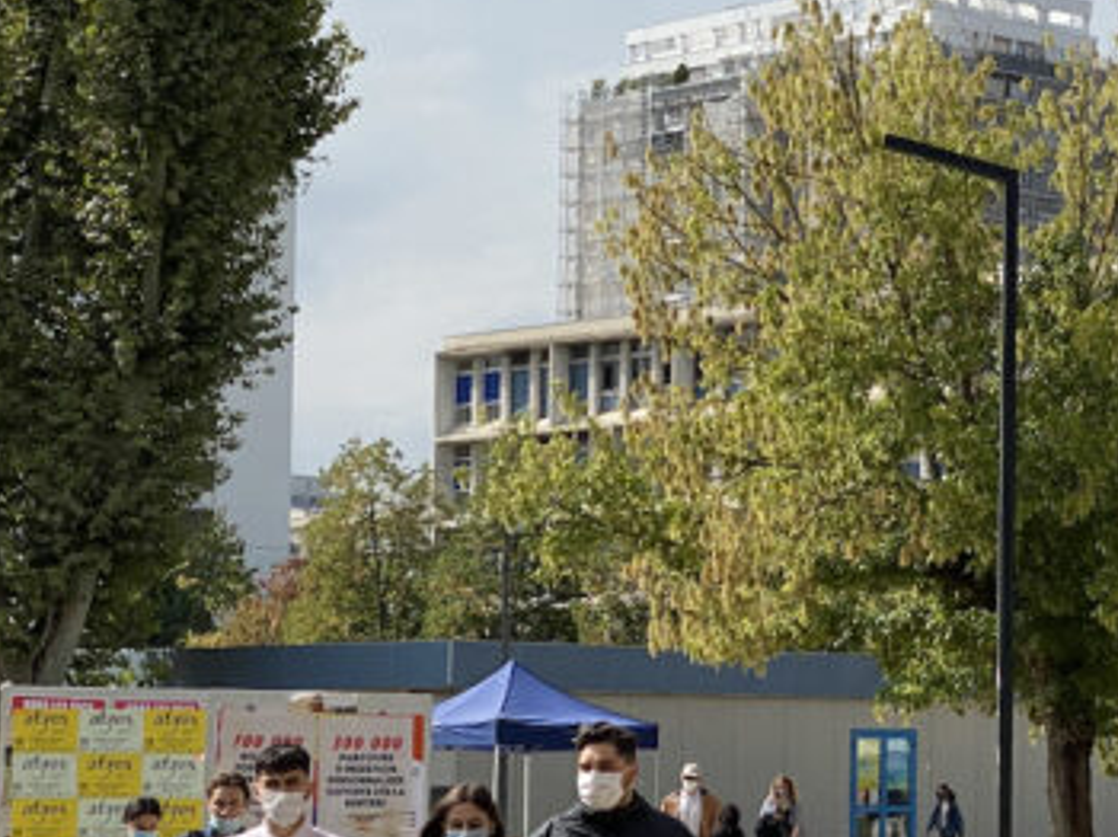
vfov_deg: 12.4
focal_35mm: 119
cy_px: 527
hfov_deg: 16.4
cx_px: 926
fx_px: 3841
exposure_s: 1/2660
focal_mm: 6
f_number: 2
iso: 20
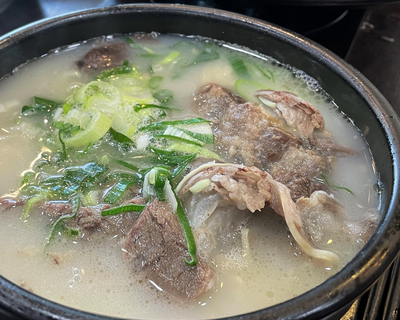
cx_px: 137
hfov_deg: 50.7
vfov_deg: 42.1
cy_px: 180
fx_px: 414
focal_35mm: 35
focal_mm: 4.2
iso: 100
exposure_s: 1/60
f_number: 1.6
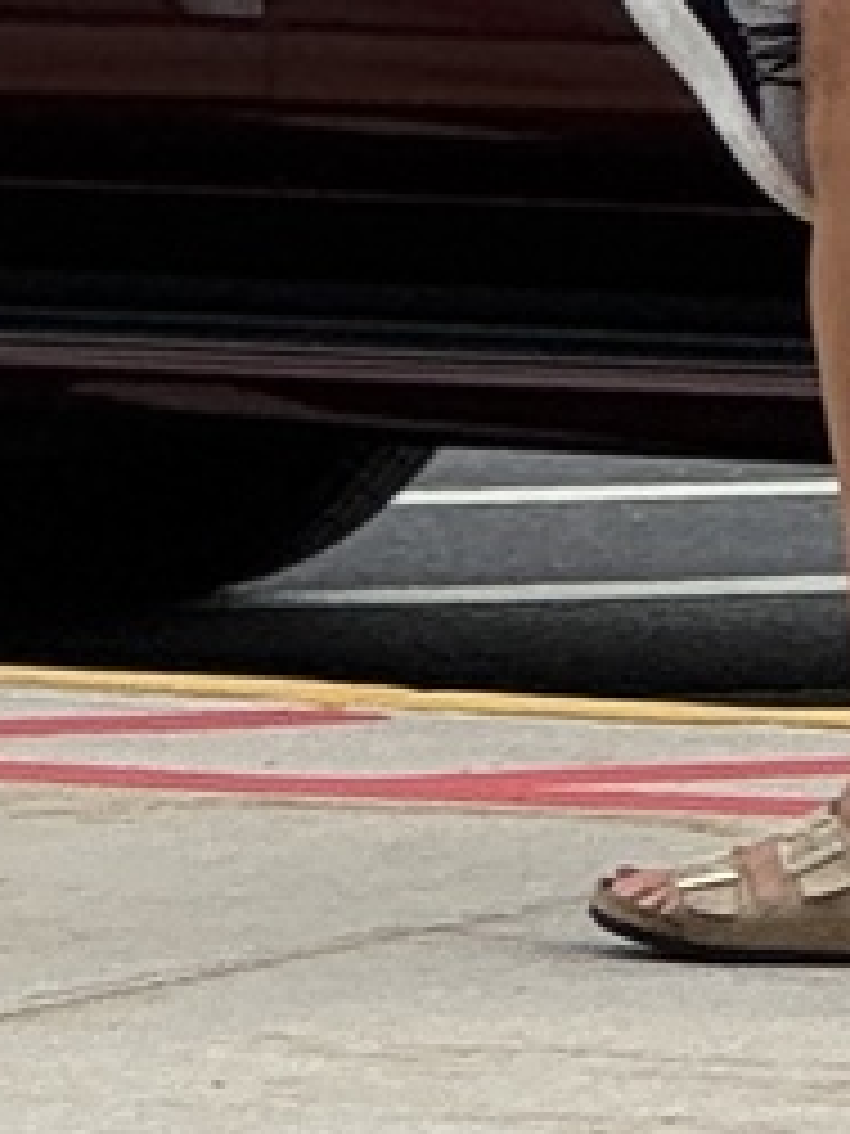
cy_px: -765
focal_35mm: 313
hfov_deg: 4.7
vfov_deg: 6.2
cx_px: 1138
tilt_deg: -3.2
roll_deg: -0.4
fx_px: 10248
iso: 25
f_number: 2.8
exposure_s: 1/340
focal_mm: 9
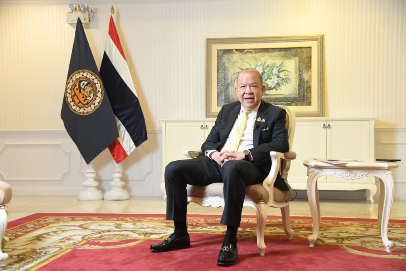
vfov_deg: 28.1
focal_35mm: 48
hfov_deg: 41.1
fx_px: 541
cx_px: 203
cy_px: 136
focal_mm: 48
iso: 2500
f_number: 4
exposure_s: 1/200
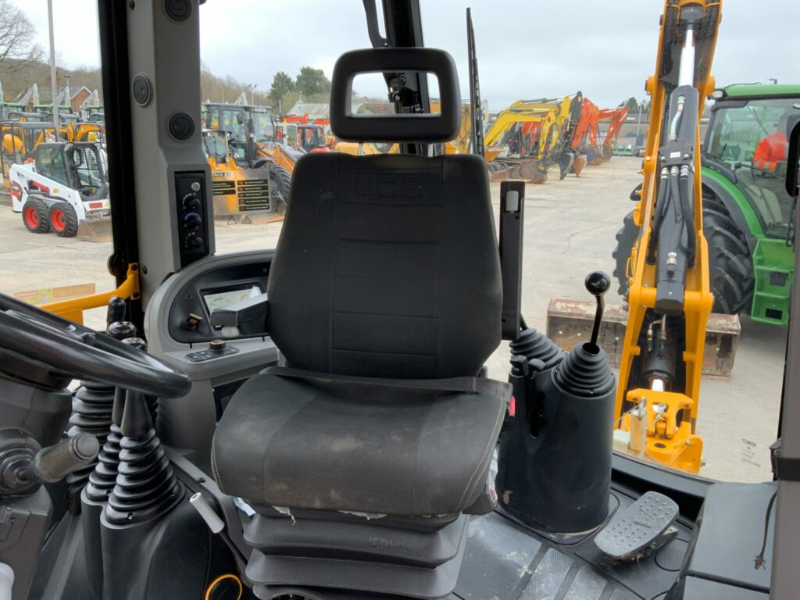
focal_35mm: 29
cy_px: 300
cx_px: 400
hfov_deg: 61.7
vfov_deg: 48.2
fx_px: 670
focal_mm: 3
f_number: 1.8
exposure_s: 1/122
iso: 20
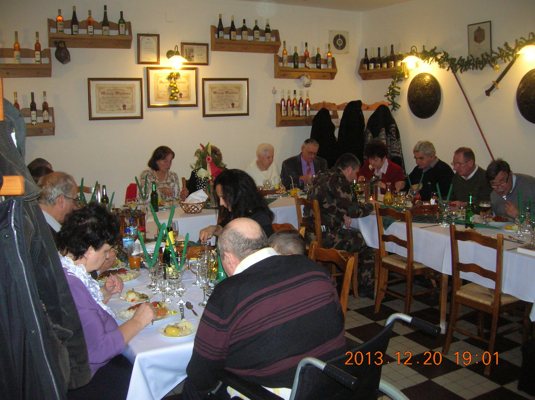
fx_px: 525
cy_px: 200
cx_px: 268
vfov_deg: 41.7
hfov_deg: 54.0
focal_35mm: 34
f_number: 2.9
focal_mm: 5.7
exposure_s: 1/60.1
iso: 182
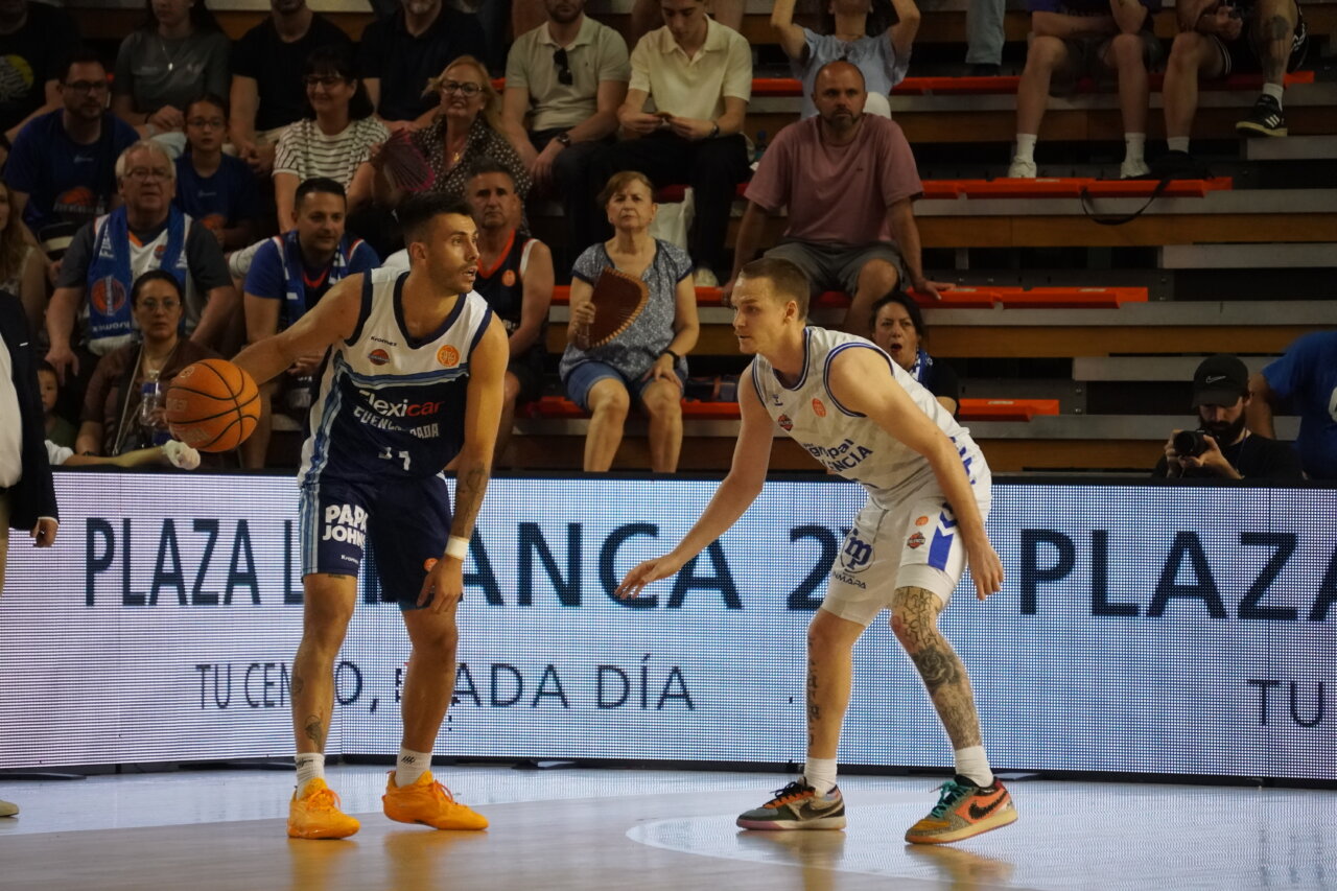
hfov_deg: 6.9
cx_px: 668
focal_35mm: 300
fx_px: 11139
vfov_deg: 4.6
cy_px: 446
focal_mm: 200
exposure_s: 1/1000
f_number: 6.3
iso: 6400
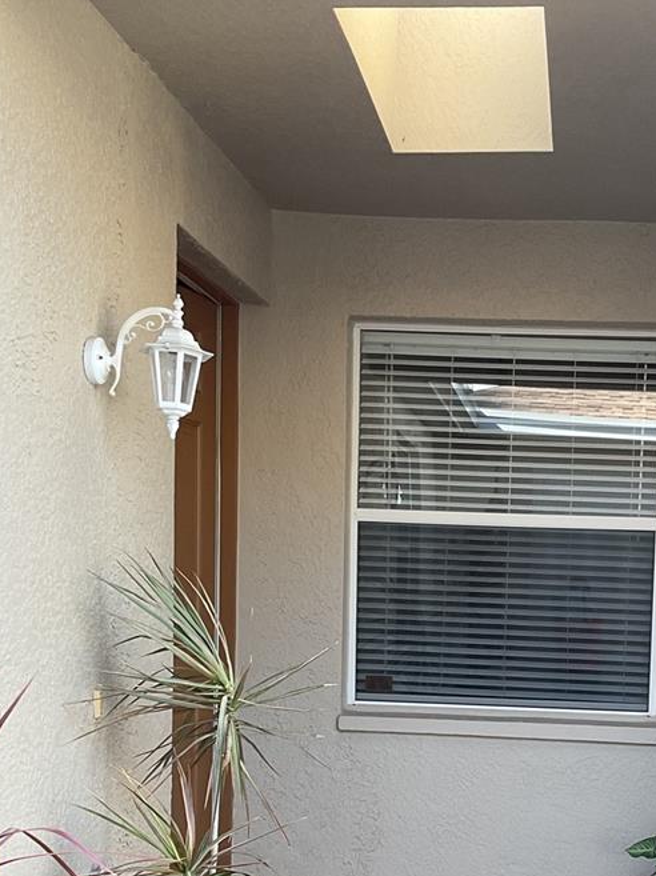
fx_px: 1340
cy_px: 715
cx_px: 504
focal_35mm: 53
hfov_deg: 27.1
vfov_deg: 34.9
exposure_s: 1/120
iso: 50
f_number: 1.8
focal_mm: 3
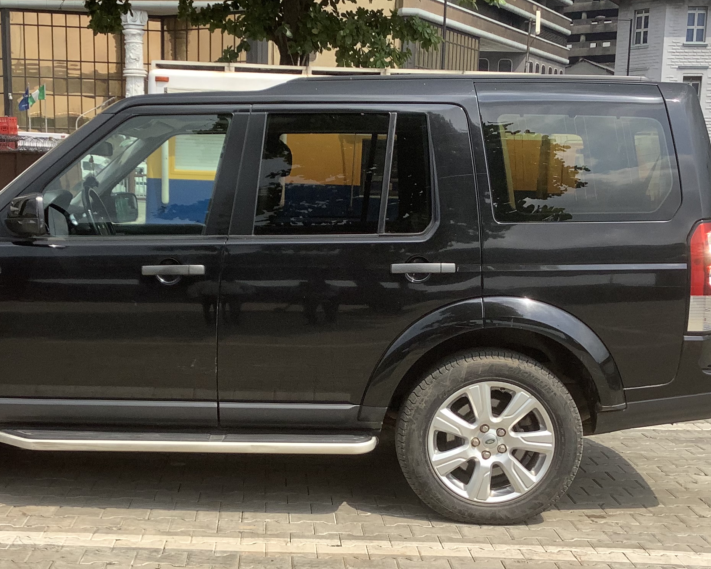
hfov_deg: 35.1
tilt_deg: -9.9
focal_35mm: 53
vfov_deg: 28.5
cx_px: 245
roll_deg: +0.0
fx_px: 1115
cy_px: 358
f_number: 2.4
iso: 25
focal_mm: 3.3
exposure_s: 1/1045
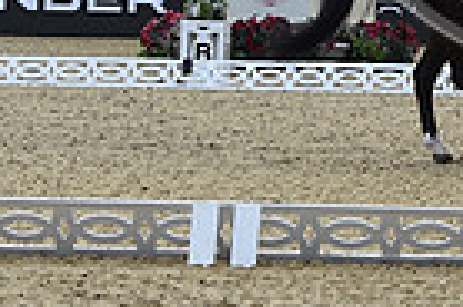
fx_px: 4401
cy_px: -307
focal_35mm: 343
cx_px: 583
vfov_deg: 3.9
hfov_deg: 6.0
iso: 250
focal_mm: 82
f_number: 4.5
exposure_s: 1/1250
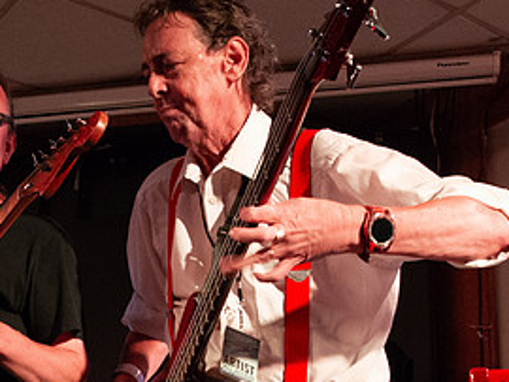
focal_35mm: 69
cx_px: 85
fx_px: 1015
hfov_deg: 27.4
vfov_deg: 20.5
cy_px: 404
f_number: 6.3
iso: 6400
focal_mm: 24
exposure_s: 1/50
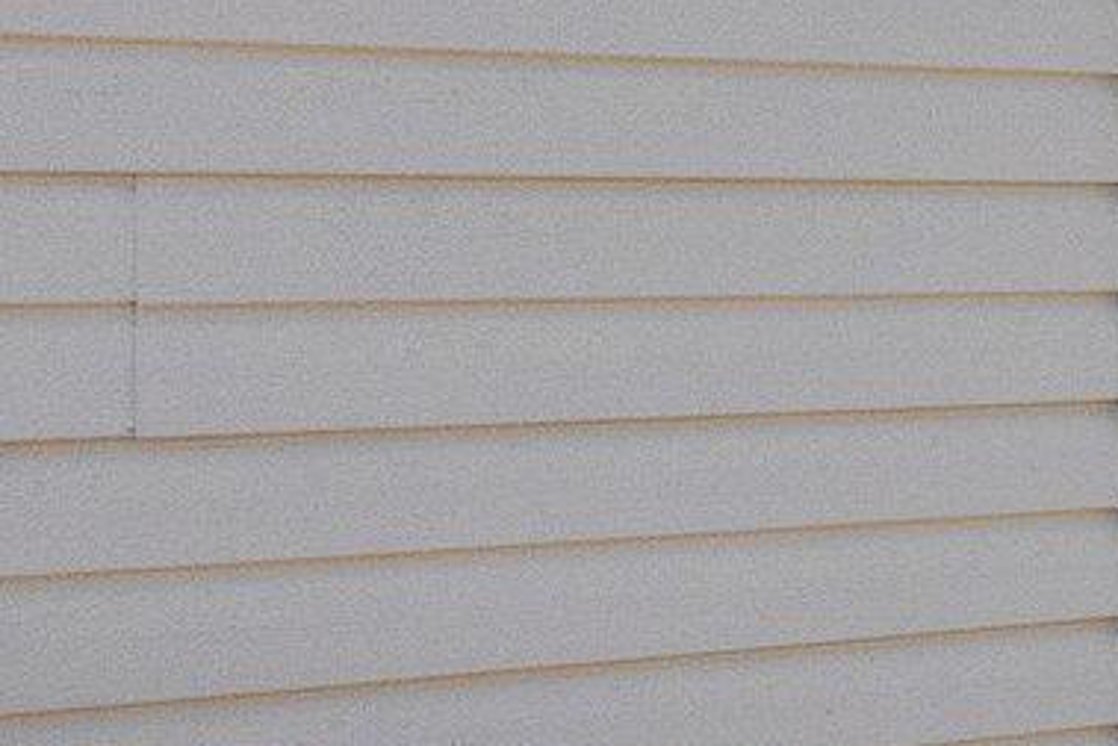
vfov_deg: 16.8
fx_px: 2516
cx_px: 2218
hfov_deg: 17.8
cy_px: 258
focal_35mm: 81
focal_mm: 10
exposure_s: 1/2500
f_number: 8
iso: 800
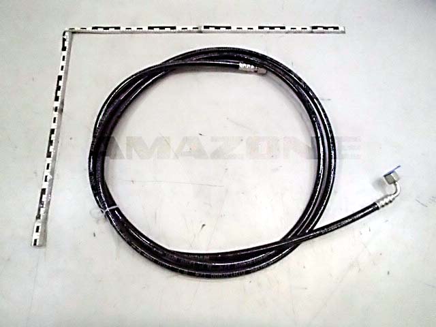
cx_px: 218
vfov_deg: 49.7
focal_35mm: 28
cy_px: 164
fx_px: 353
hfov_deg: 63.4
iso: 6400
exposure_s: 1/100
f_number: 11
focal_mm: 5
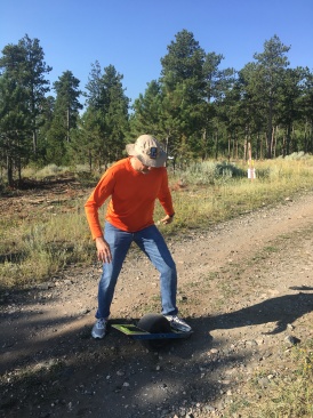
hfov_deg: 48.2
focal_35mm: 29
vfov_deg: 61.7
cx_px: 156
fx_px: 350
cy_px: 209
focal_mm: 4.15
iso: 25
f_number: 2.2
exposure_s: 1/827
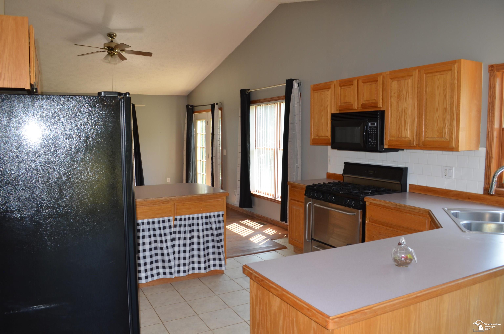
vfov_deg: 47.7
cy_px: 167
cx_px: 252
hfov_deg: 67.5
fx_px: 377
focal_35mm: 27
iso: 200
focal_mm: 18
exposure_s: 1/30
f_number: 8
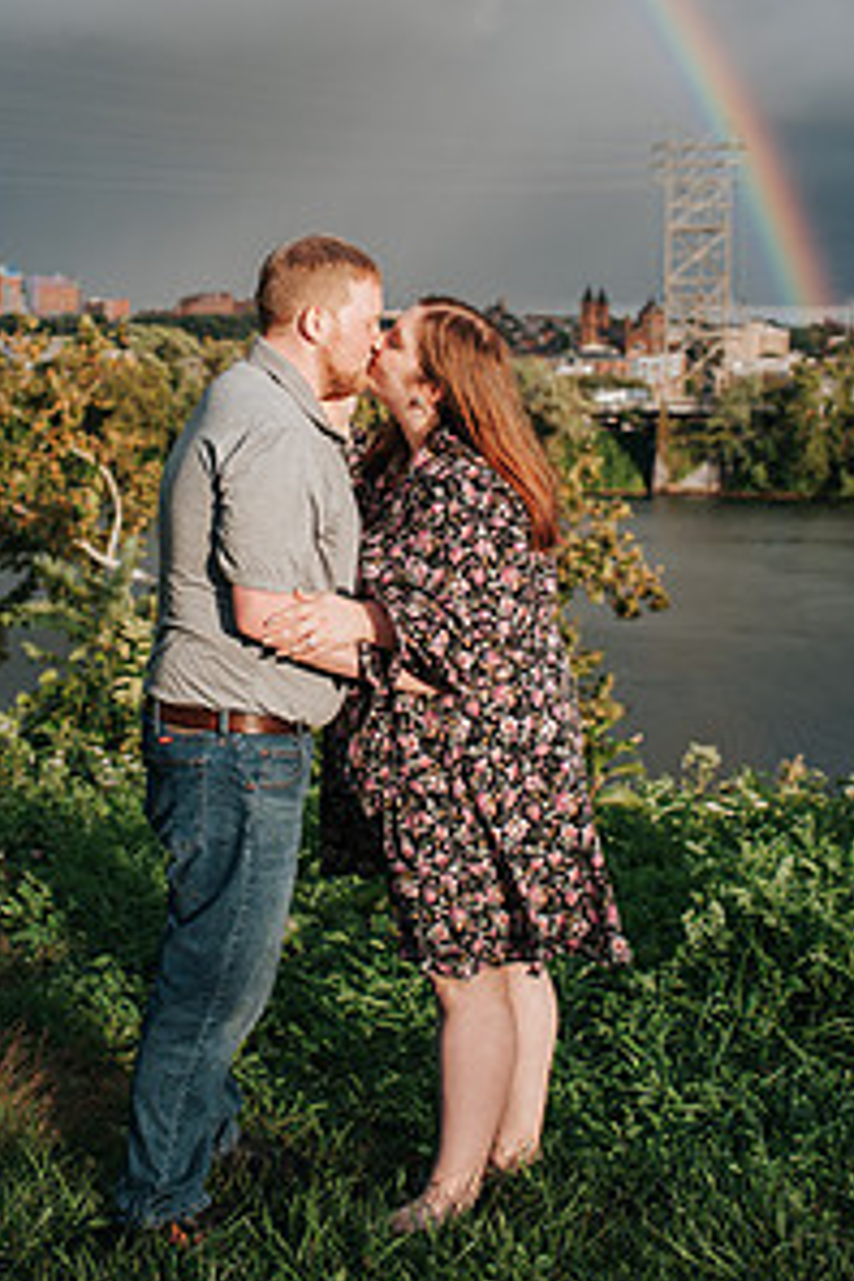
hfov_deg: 25.5
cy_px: 449
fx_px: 1886
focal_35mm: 53
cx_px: 362
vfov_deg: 37.2
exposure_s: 1/640
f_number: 3.2
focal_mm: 35
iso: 100
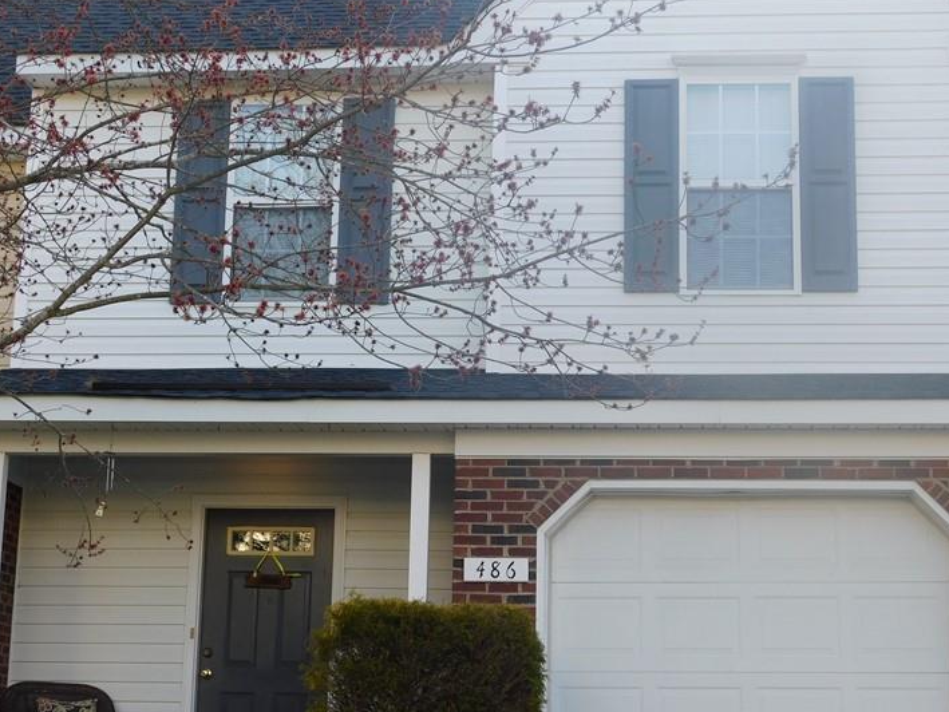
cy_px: 434
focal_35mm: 65
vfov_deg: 22.6
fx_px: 1782
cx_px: 505
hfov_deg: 29.8
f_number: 3.7
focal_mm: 8
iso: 125
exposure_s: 1/200
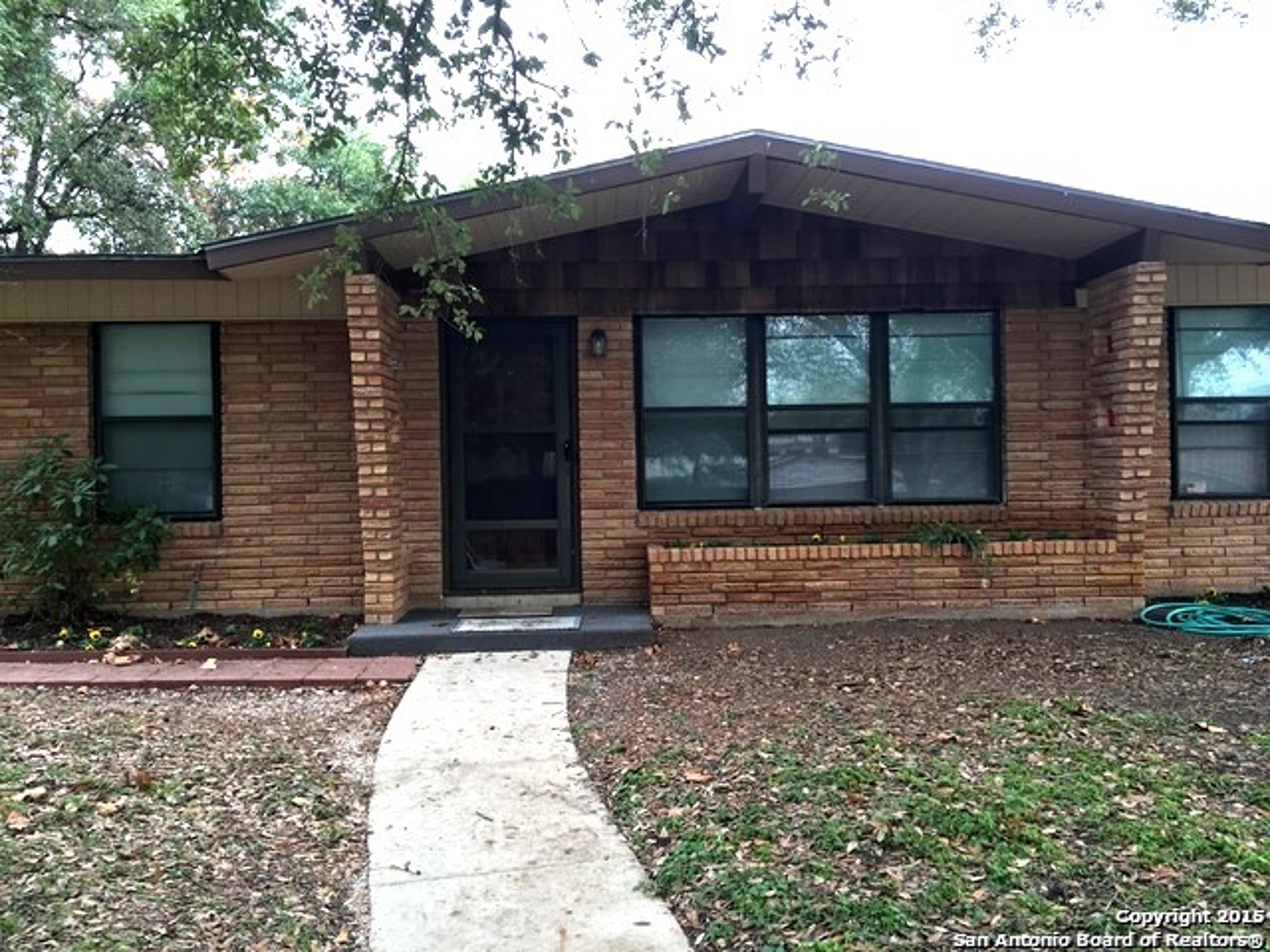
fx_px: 1064
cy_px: 476
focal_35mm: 29
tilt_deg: +0.6
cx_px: 635
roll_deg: +1.9
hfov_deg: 61.7
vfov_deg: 48.2
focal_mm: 4.15
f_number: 2.2
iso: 25
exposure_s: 1/60
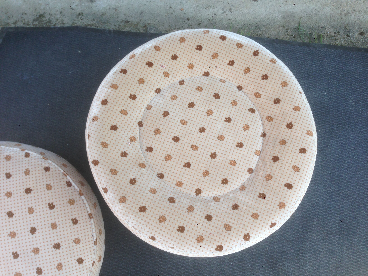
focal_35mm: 33
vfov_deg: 42.9
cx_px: 184
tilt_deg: -80.6
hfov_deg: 55.4
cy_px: 138
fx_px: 351
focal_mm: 4.12
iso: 50
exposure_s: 1/161
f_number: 2.4
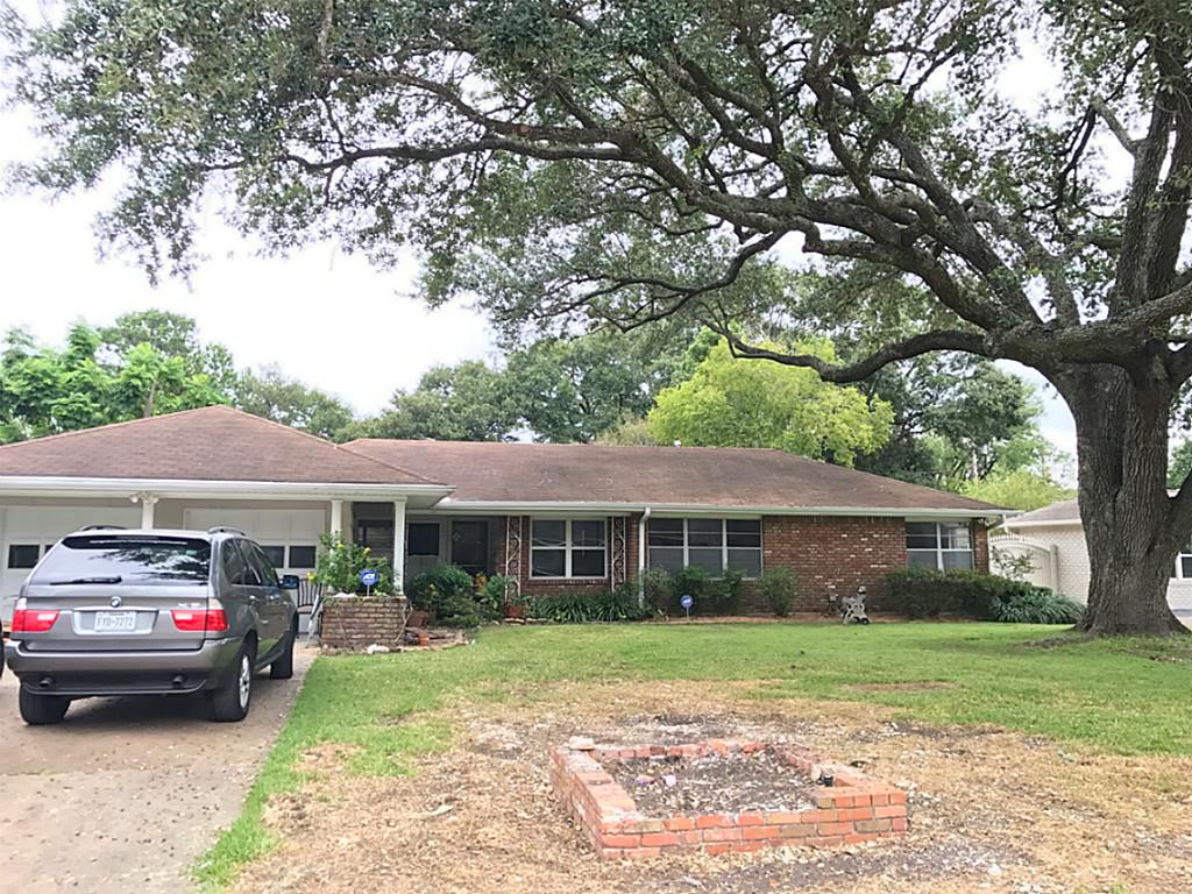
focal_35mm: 28
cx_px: 596
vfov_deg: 49.7
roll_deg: +0.2
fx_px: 964
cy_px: 447
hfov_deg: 63.4
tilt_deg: +6.9
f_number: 1.8
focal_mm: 3.99
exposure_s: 1/199
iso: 20
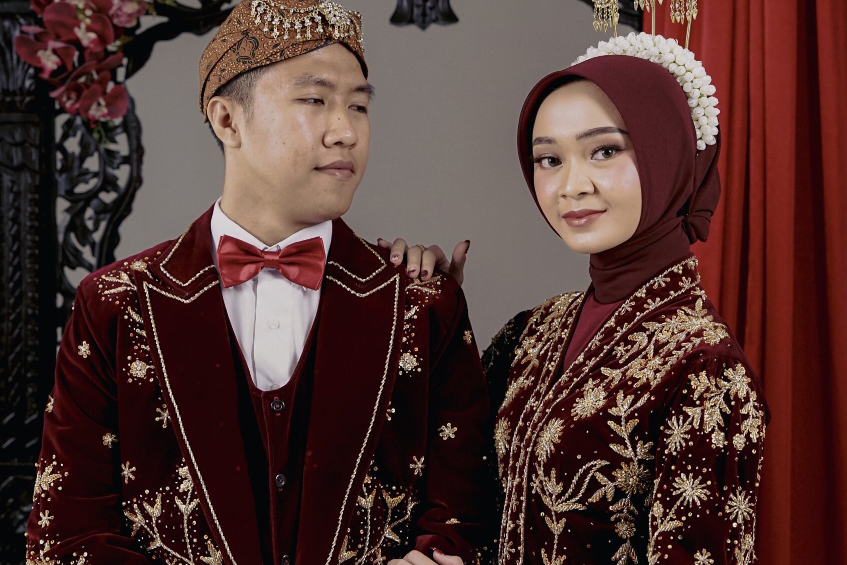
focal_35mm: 94
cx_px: 419
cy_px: 291
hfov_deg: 21.7
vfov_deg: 14.6
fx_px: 2211
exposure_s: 1/125
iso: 1000
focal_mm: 62
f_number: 4
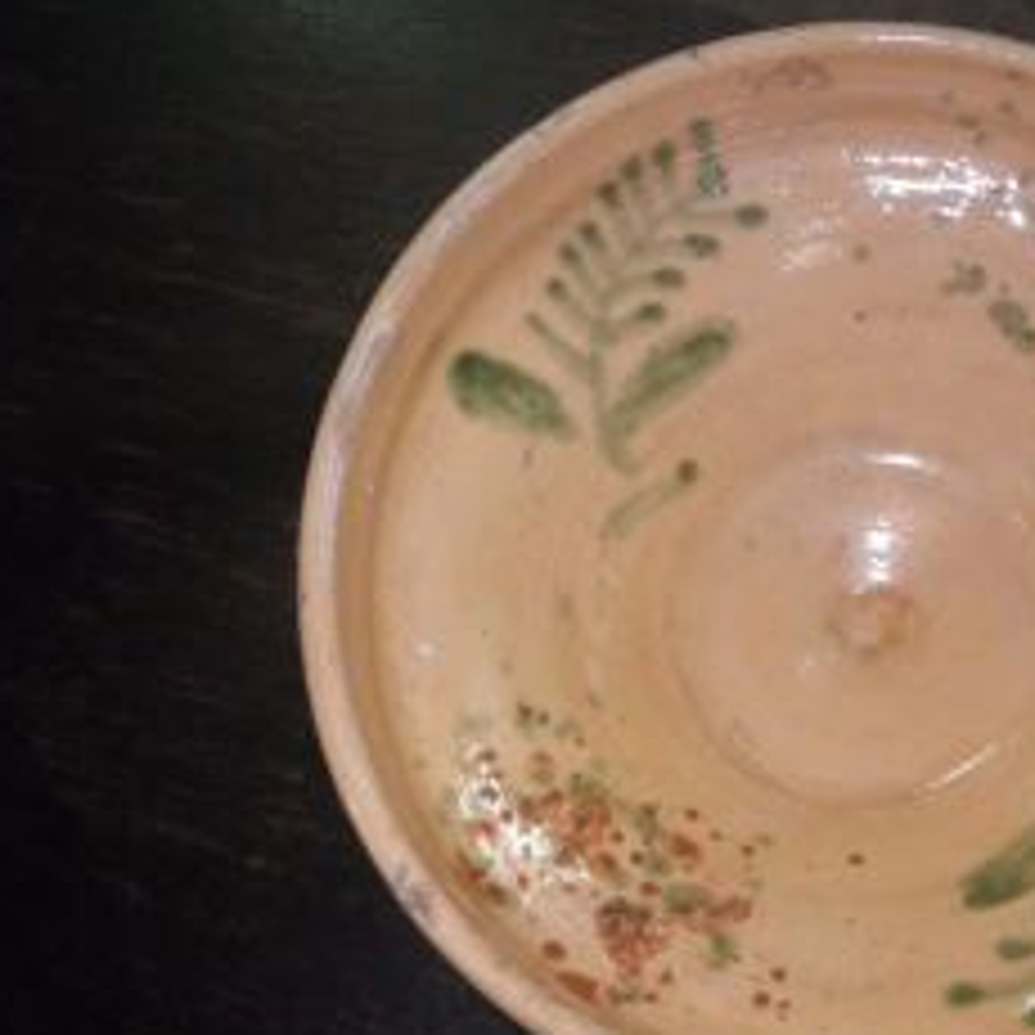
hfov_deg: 38.2
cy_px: 621
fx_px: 1455
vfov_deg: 39.0
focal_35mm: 43
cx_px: 770
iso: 320
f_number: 4.2
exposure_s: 1/50
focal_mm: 5
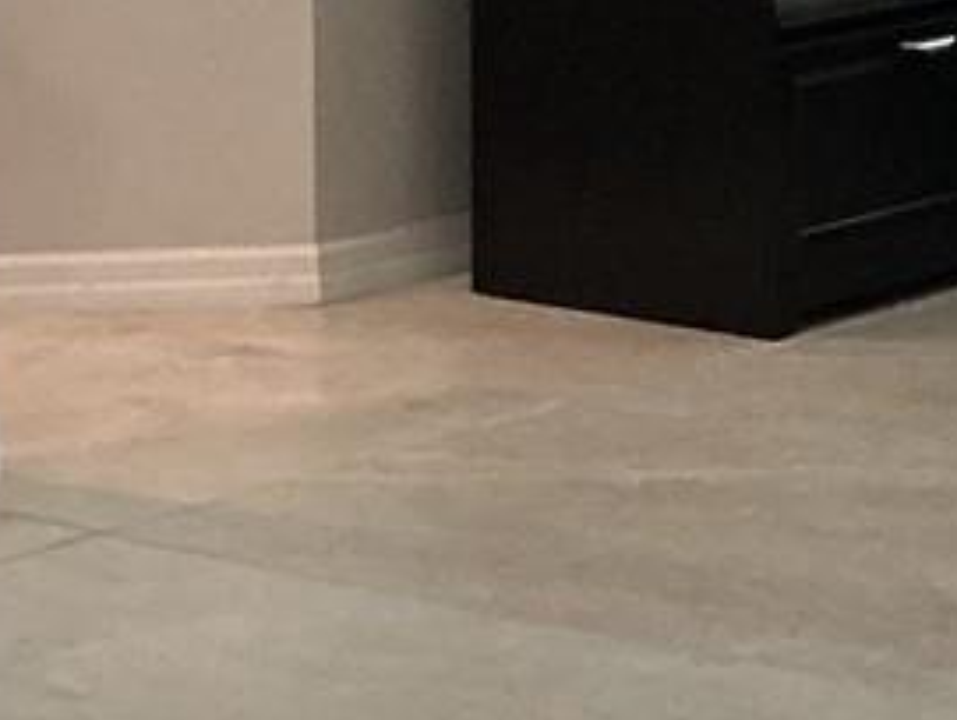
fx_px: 4734
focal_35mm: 171
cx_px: 2052
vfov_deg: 8.6
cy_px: -180
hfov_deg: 10.4
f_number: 1.8
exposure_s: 1/60
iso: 80
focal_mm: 3
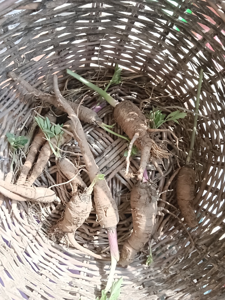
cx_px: 112
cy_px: 150
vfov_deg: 67.3
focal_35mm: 26
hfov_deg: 53.1
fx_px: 225
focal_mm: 3.96
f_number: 1.8
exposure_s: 1/115
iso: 100
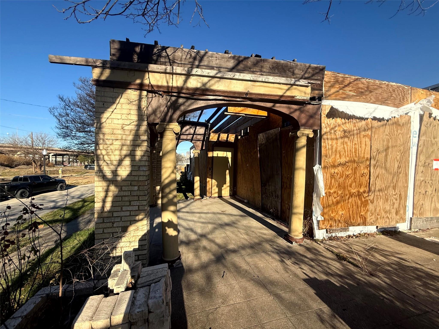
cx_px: 220
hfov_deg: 102.1
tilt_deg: +0.6
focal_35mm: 14
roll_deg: -0.7
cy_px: 164
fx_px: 178
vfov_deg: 85.7
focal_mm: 2.22
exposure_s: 1/914
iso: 50
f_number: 2.2
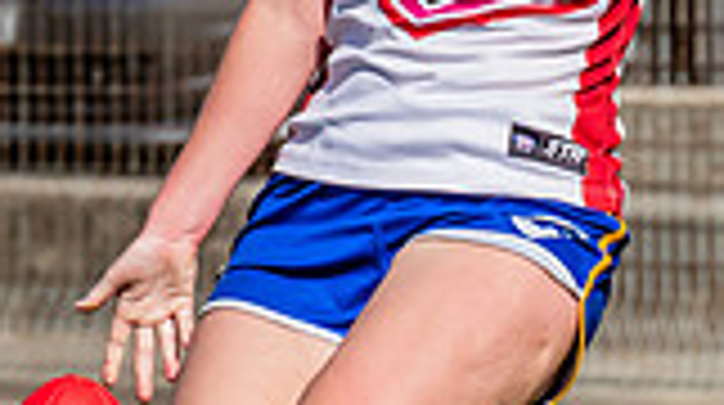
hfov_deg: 0.9
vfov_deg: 0.5
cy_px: 221
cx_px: 496
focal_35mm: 2534
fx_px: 48574
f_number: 14
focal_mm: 420
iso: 800
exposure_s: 1/1250
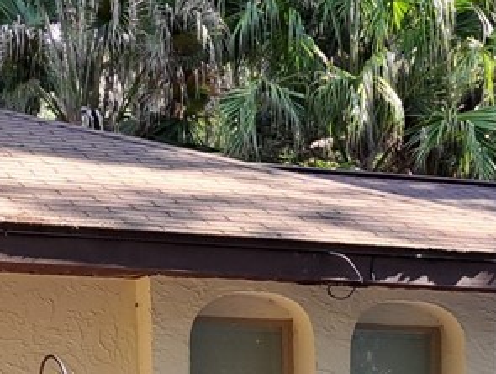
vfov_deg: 10.7
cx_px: 430
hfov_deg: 15.0
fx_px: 1865
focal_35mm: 130
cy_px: 686
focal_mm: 5.23
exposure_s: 1/147
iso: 50
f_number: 1.8
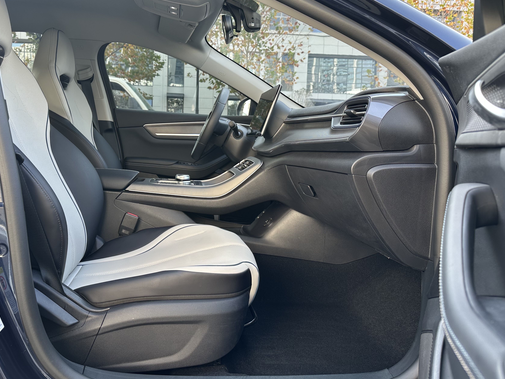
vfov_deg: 48.0
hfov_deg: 61.3
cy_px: 157
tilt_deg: -2.6
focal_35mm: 29
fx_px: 423
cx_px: 212
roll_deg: -1.4
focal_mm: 6.86
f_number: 1.78
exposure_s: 1/121
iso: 64
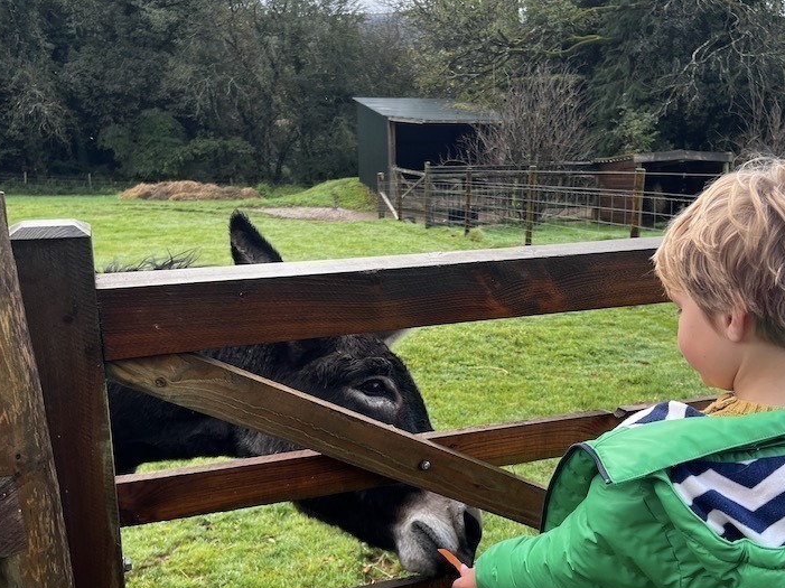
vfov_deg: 37.7
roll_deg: -0.9
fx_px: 861
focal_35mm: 38
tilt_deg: -20.2
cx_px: 455
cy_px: 314
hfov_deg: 48.8
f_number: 1.5
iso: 64
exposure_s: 1/163
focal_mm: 5.7
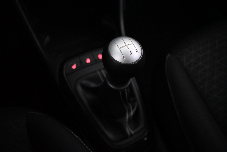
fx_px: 199
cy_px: 76
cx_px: 114
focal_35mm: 32
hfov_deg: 59.5
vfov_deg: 41.7
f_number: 4
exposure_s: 1/60
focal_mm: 21
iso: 7200
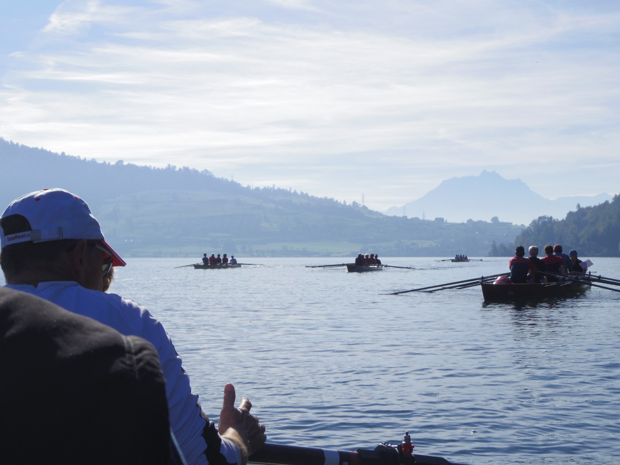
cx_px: 310
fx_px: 1146
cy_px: 232
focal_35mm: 64
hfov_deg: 30.3
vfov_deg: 22.9
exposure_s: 1/1250
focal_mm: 11.6
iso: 125
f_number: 5.6
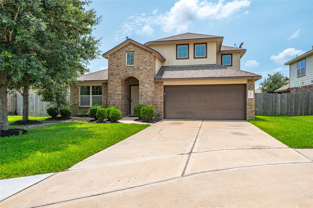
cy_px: 104
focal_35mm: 24
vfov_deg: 53.1
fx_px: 209
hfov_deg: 73.8
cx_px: 156
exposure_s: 1/250
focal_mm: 24
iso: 125
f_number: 13
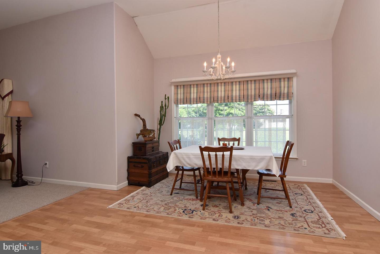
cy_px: 127
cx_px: 190
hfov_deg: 90.0
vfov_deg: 67.5
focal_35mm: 18
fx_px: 190
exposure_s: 1/80
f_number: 9
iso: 400
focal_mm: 12
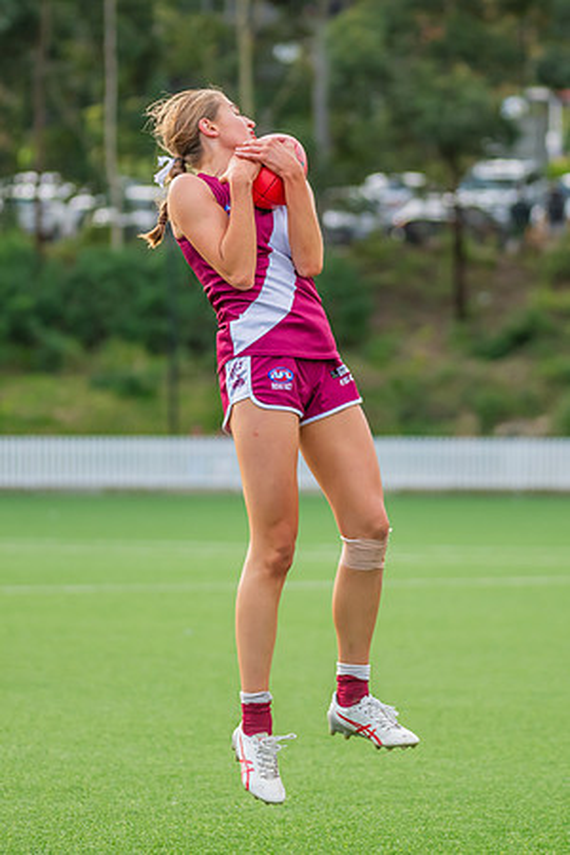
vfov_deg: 8.0
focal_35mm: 258
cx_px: 280
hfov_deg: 5.3
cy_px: 427
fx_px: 6135
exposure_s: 1/1000
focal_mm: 170
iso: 800
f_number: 4.5
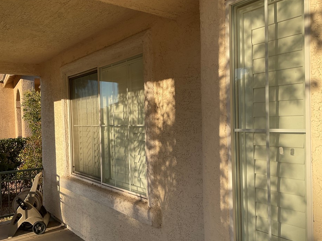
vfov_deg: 44.1
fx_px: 298
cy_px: 129
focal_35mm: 32
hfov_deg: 56.8
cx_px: 163
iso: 16
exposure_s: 1/1098
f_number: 1.8
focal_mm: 3
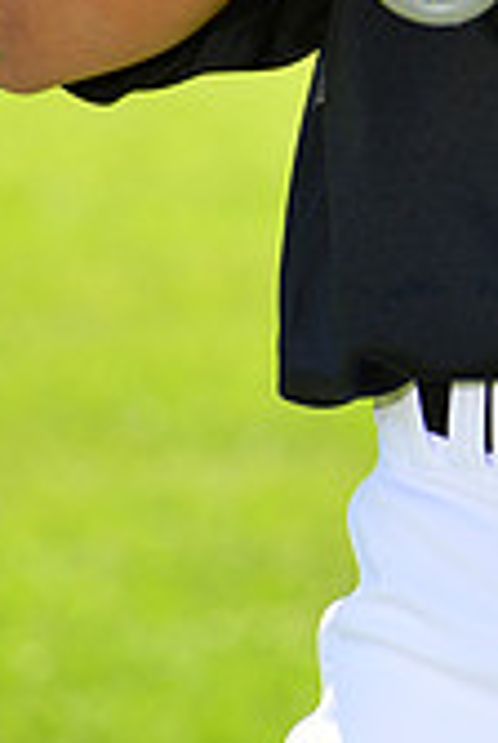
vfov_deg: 3.5
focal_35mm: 589
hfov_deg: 2.3
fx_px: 12170
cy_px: -343
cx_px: 758
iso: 200
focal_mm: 170
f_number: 8
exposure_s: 1/250
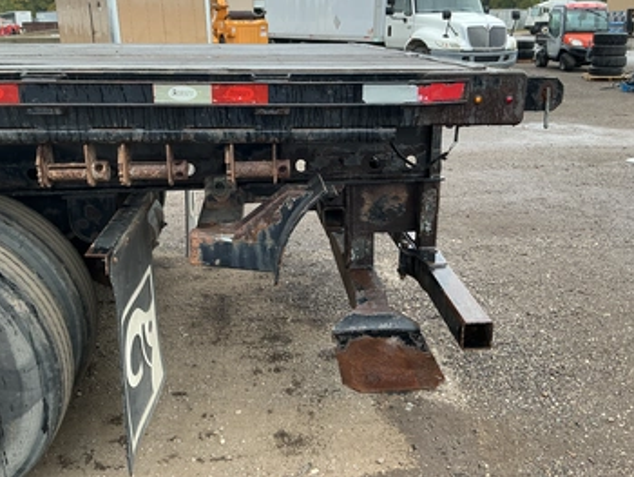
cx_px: 290
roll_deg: +1.5
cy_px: 207
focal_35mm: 32
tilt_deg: -14.9
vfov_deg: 44.1
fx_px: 586
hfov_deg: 56.7
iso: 20
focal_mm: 3
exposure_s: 1/122
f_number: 1.8
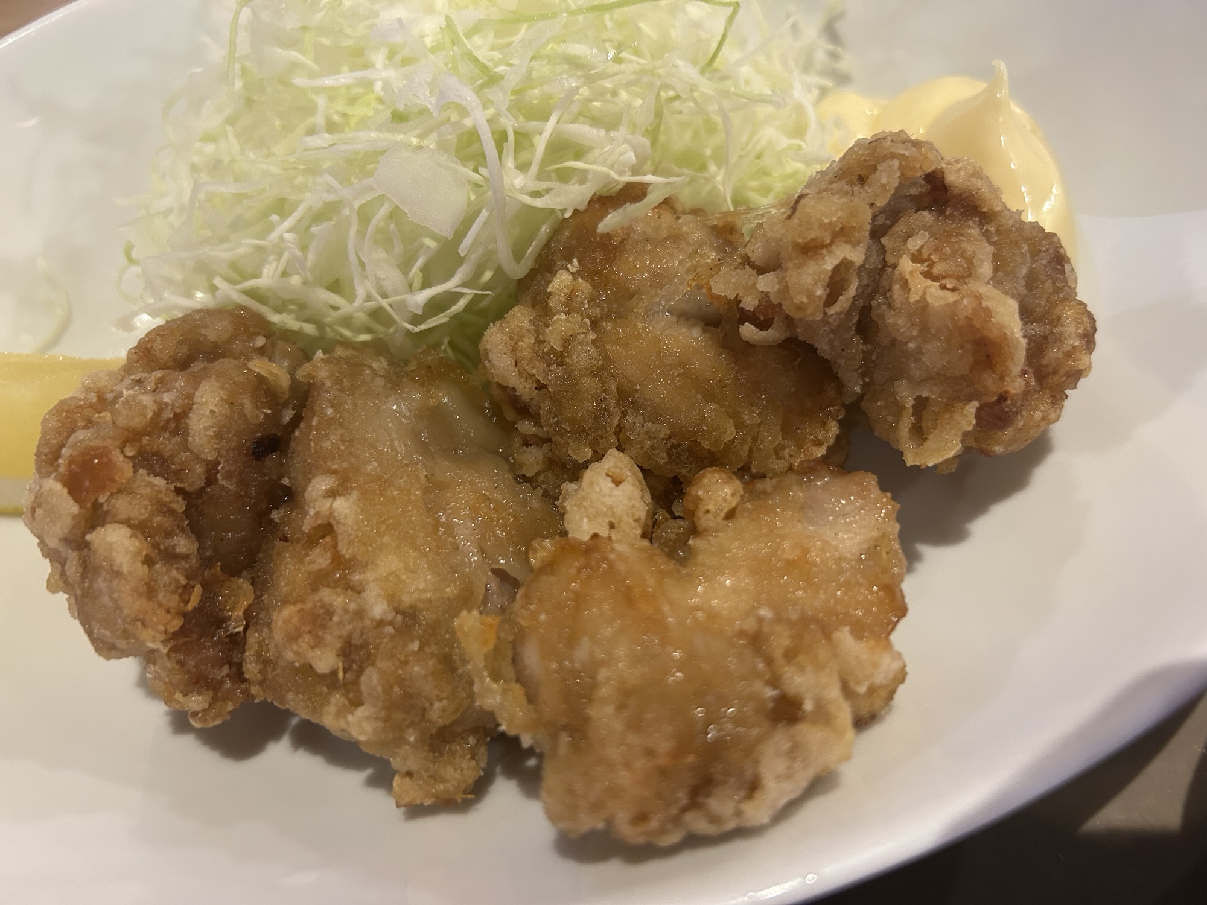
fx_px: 907
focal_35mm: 26
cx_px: 604
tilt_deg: -59.3
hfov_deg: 67.3
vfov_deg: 53.1
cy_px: 452
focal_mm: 5.7
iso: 250
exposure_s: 1/50
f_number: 1.5
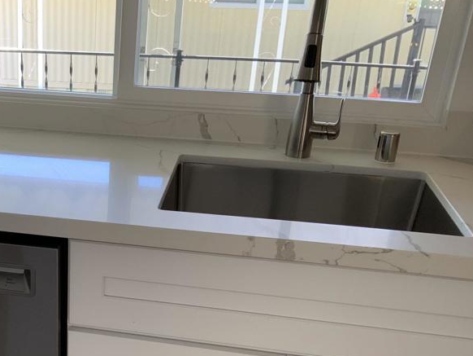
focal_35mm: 51
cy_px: 302
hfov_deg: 35.7
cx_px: 69
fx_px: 697
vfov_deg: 27.8
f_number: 1.8
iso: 64
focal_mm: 3
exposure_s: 1/120
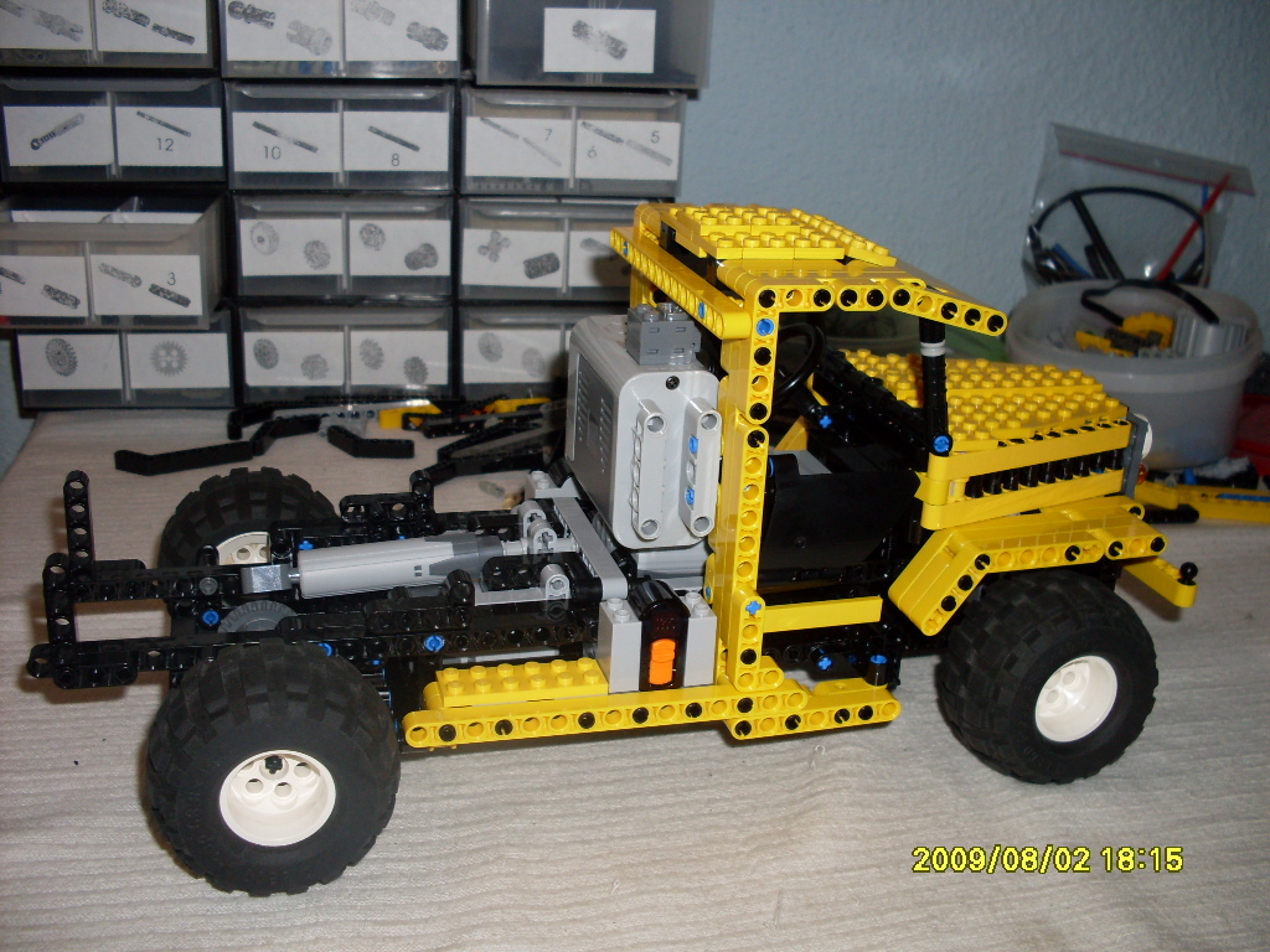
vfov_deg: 37.7
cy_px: 476
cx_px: 635
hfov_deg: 49.0
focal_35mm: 38
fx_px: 1394
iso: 100
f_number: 2.8
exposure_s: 1/45
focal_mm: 6.3
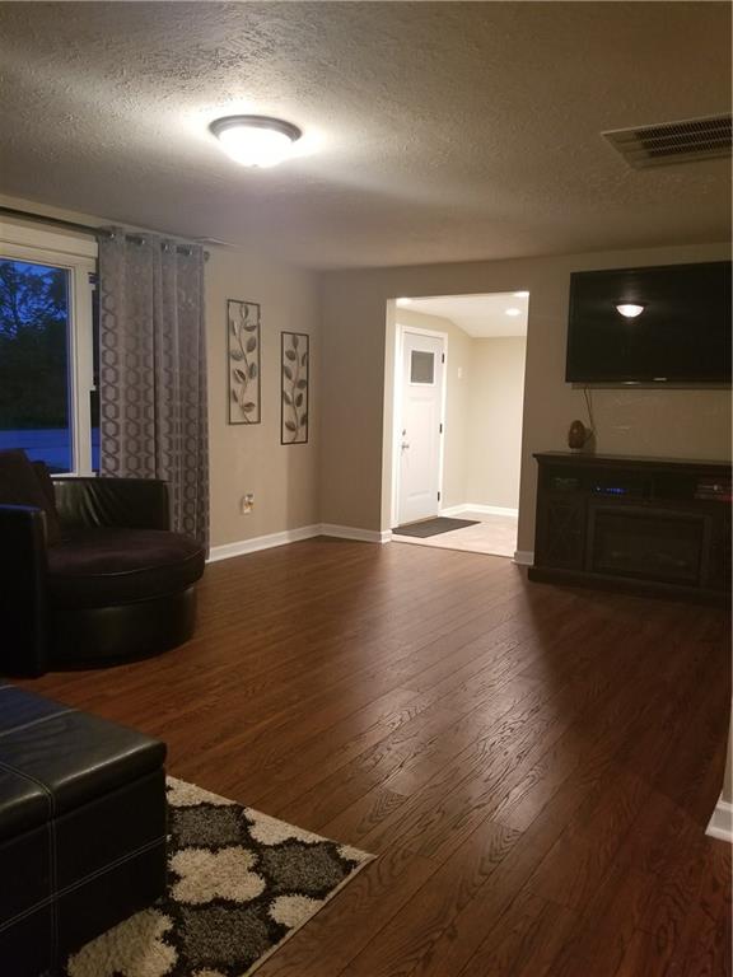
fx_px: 734
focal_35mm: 26
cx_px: 366
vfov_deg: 67.3
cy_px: 488
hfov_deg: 53.1
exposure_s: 1/17
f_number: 1.7
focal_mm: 4.25
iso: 250
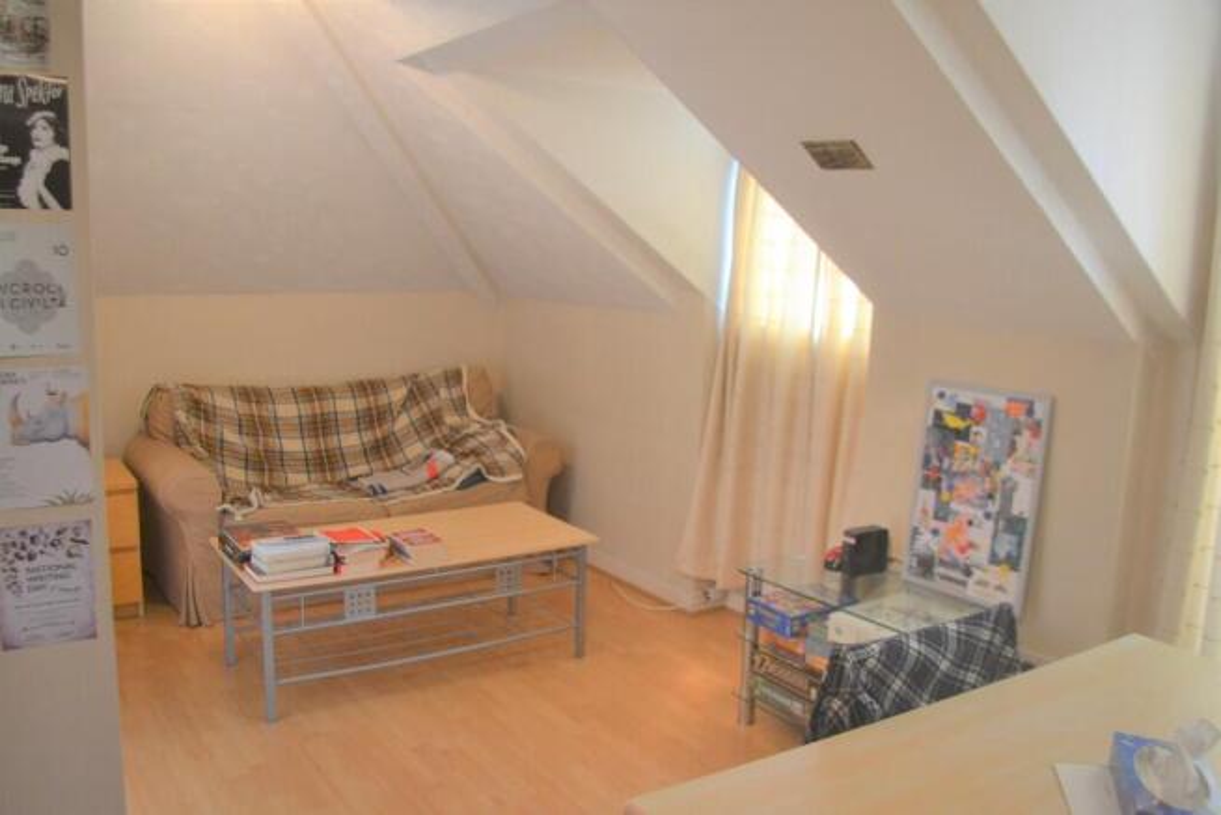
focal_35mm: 30
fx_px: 1018
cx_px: 610
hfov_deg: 61.9
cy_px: 408
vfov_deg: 43.6
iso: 800
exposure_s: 1/60
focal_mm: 20
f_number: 3.8
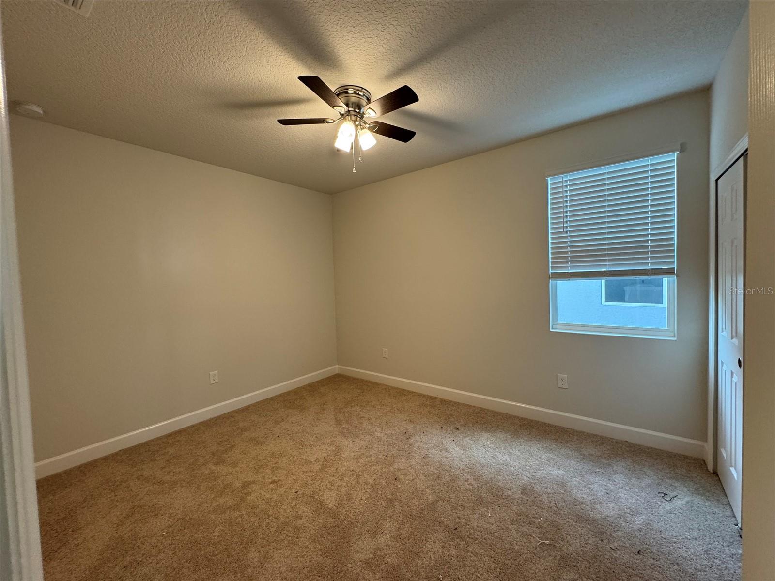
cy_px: 290
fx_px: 313
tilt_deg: -3.1
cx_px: 388
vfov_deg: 85.7
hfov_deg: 102.1
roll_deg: +1.3
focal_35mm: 14
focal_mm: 2.22
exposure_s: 1/60
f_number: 2.2
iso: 200
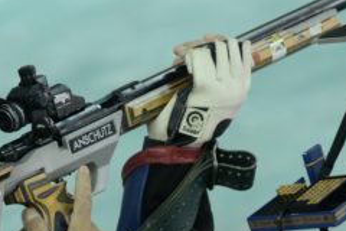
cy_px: 169
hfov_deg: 4.0
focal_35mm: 510
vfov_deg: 2.7
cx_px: 62
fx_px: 4901
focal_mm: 200
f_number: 5
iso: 1000
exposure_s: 1/200
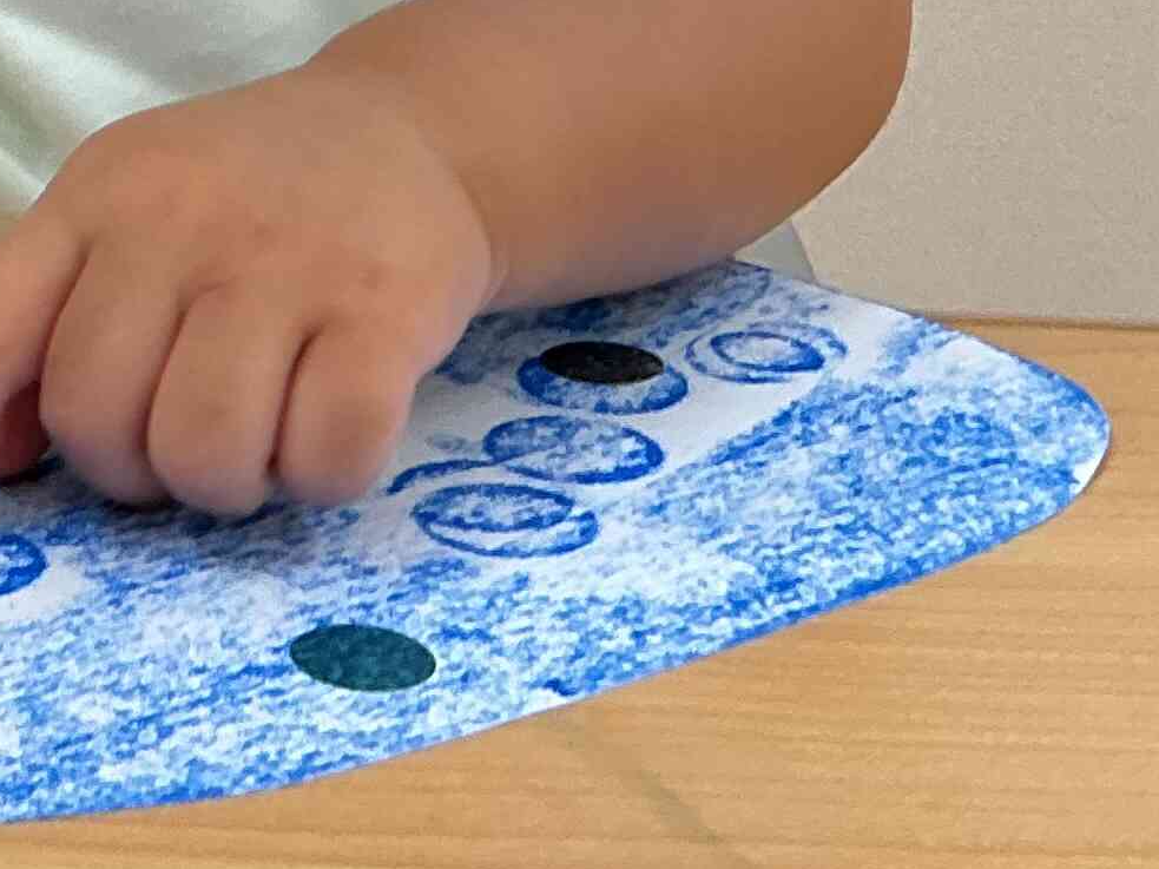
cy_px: -598
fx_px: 3984
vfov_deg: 11.7
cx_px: -226
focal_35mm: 119
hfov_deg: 15.9
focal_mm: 3
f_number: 1.8
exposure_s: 1/60
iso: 32
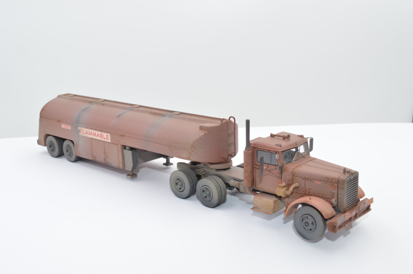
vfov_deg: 28.0
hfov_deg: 41.1
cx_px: 206
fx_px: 550
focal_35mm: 48
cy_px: 137
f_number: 29
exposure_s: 1/8
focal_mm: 32
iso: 100
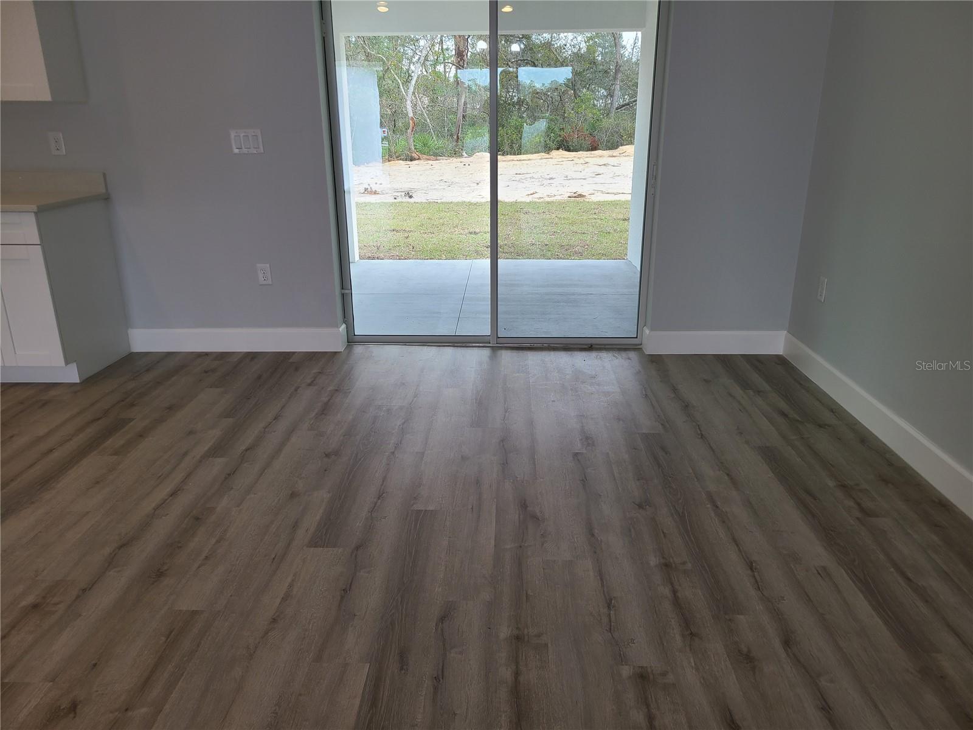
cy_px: 365
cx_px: 486
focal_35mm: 26
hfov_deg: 67.3
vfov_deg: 53.1
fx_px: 731
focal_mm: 5.4
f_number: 1.8
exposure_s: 1/131
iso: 40
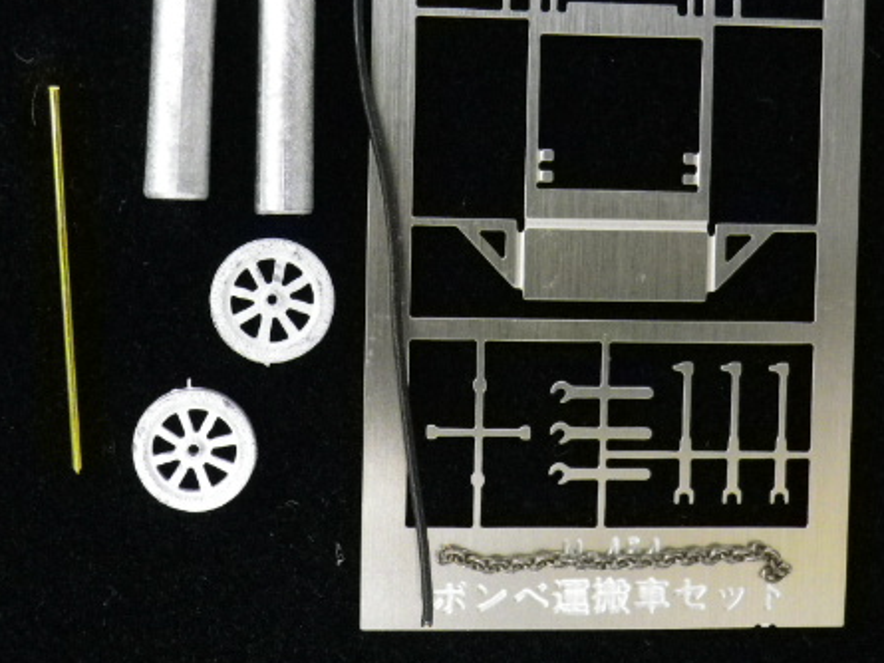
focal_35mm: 59
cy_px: 226
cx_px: 395
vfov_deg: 24.7
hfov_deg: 32.7
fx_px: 1507
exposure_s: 1/4
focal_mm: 7.3
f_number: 3.9
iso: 800
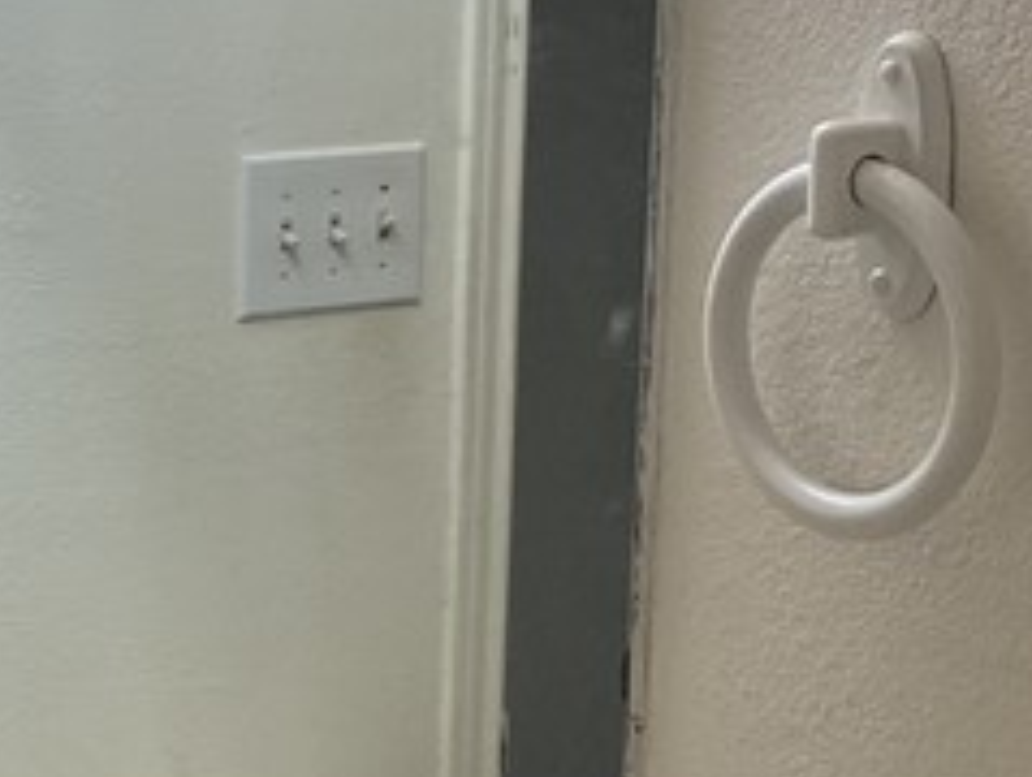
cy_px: 427
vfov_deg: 12.0
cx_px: -104
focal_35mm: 124
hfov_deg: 15.4
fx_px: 3702
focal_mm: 3
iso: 40
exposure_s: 1/120
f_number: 1.8
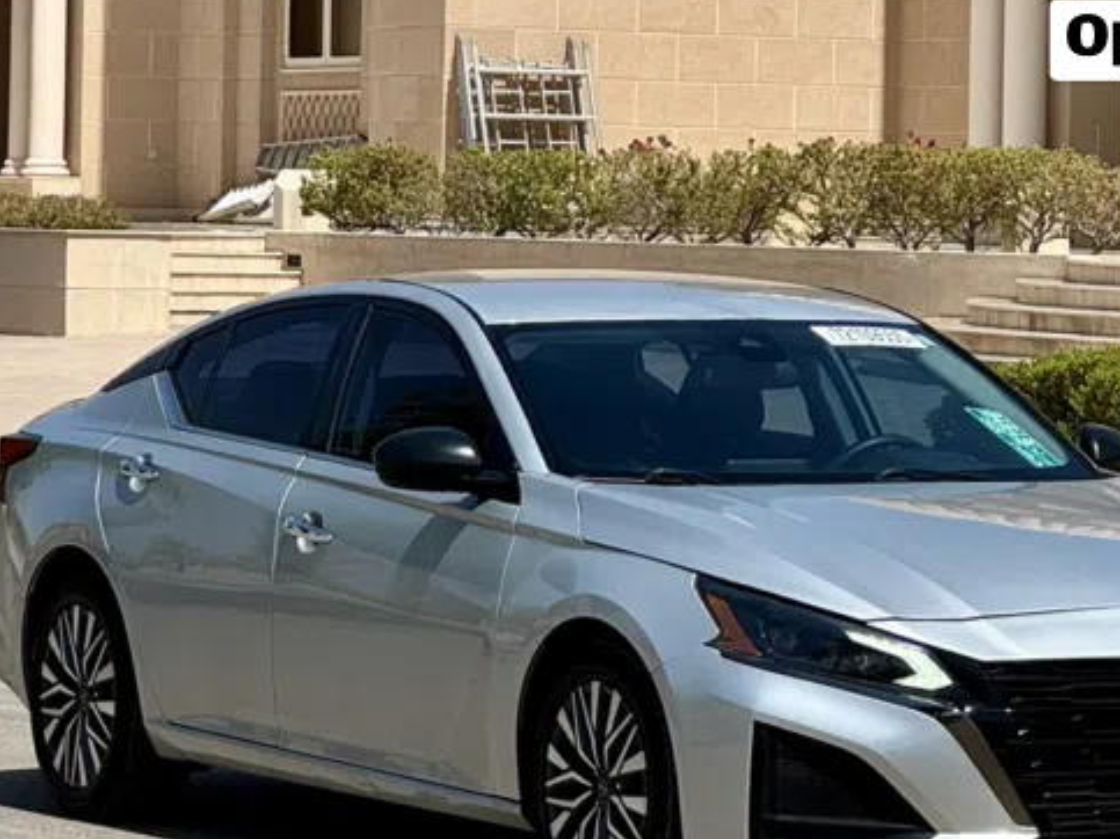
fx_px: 3299
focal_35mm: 102
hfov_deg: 19.2
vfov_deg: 14.5
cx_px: 700
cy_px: 415
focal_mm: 9
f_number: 2.8
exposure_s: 1/1085
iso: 25
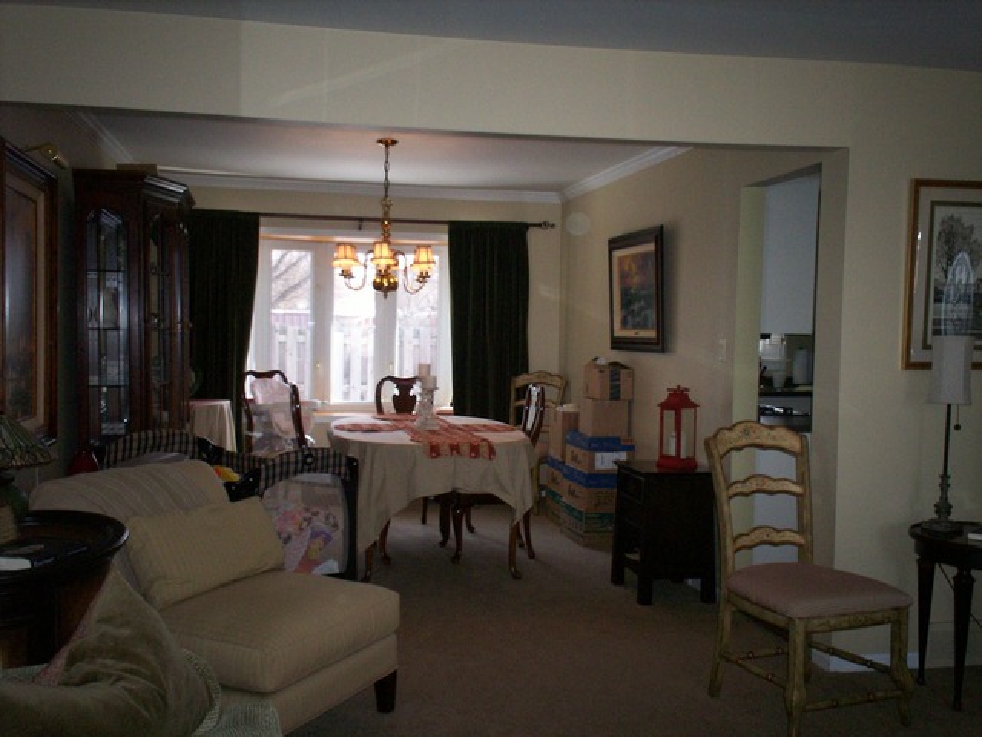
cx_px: 491
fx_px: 1021
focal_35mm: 36
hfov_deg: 51.4
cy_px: 368
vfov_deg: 39.7
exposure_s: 1/60
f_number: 4.5
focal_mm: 6
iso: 140
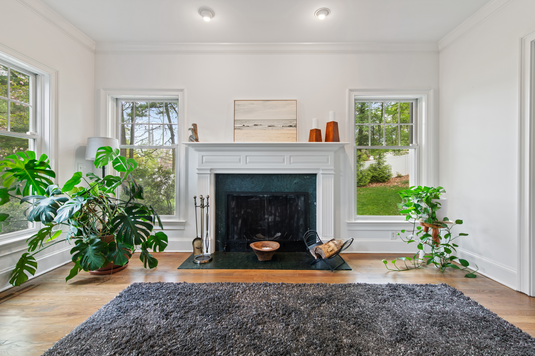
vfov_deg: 77.3
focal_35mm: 15
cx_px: 268
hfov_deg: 100.4
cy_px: 178
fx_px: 223
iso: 250
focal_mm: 15
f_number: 11
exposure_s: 1.3
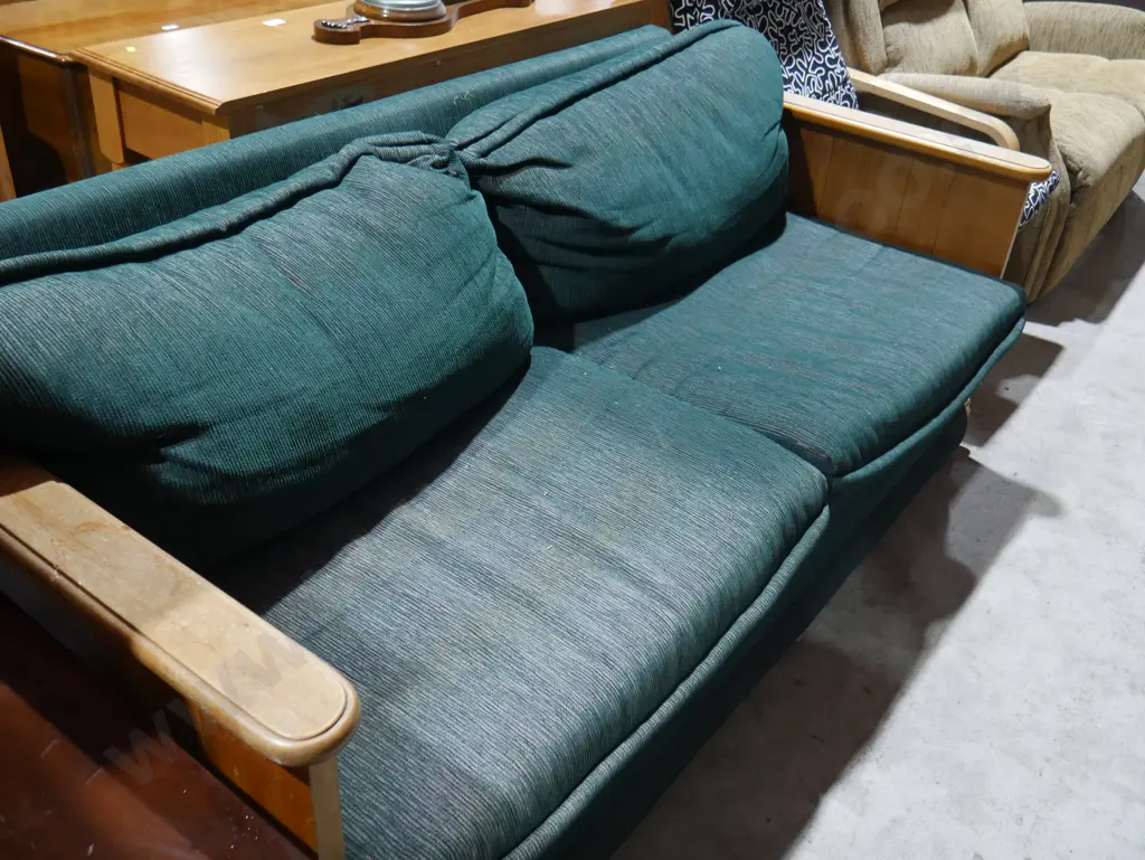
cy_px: 430
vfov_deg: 44.2
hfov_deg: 56.8
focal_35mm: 32
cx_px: 572
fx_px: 1059
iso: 640
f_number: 3.6
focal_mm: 16
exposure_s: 1/60
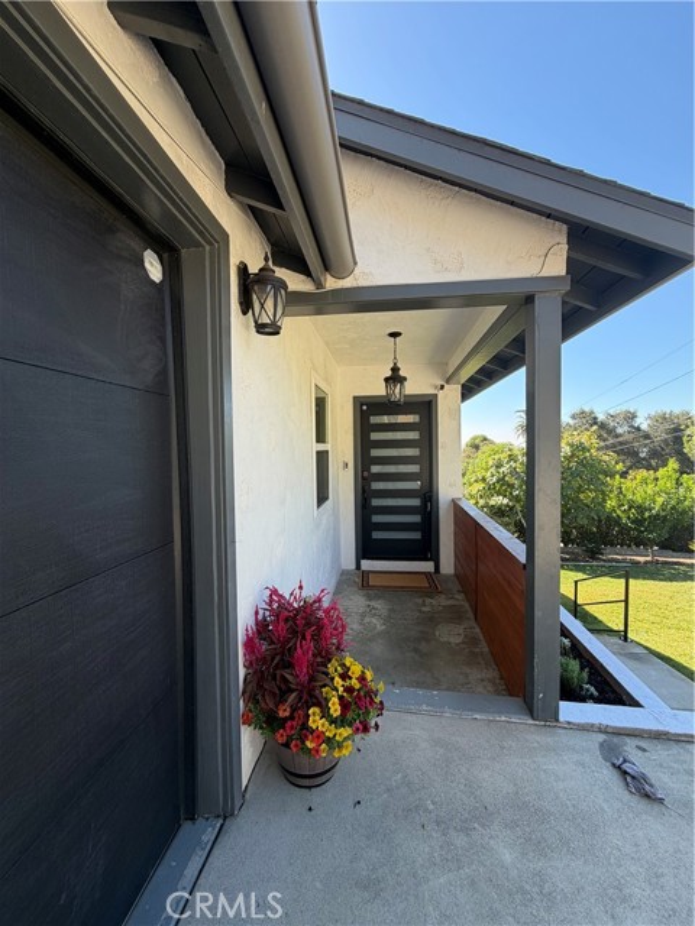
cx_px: 348
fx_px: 375
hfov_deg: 85.7
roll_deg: +0.8
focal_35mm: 14
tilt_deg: -2.0
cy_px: 463
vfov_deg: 102.1
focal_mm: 2.22
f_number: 2.2
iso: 40
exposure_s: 1/233
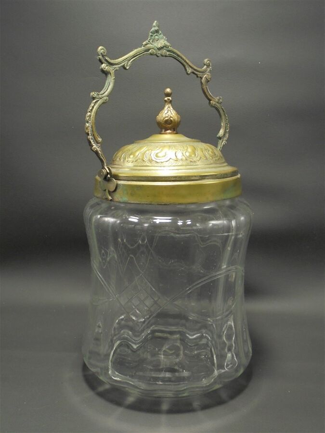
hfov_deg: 37.7
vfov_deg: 49.0
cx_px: 162
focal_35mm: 38
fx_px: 476
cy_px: 216
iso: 250
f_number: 4.2
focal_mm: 6.9
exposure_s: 1/30
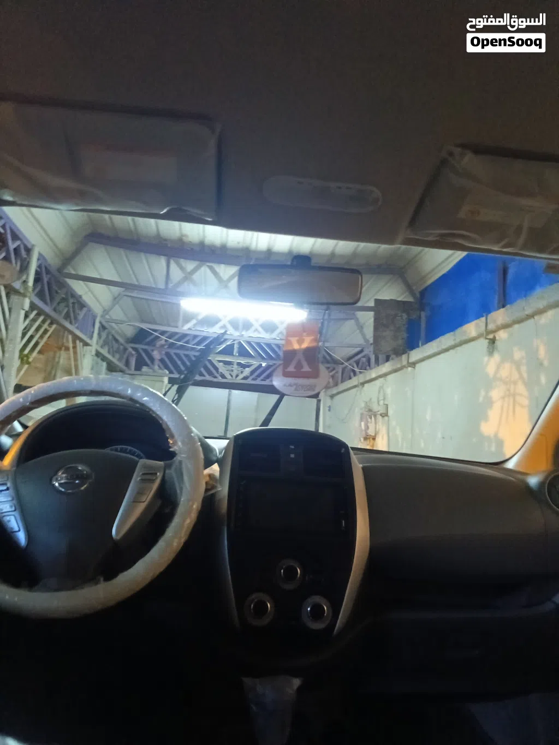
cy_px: 372
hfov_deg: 56.8
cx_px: 280
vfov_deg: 71.6
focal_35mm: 24
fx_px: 517
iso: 1789
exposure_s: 1/20
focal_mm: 4.09
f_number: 1.6
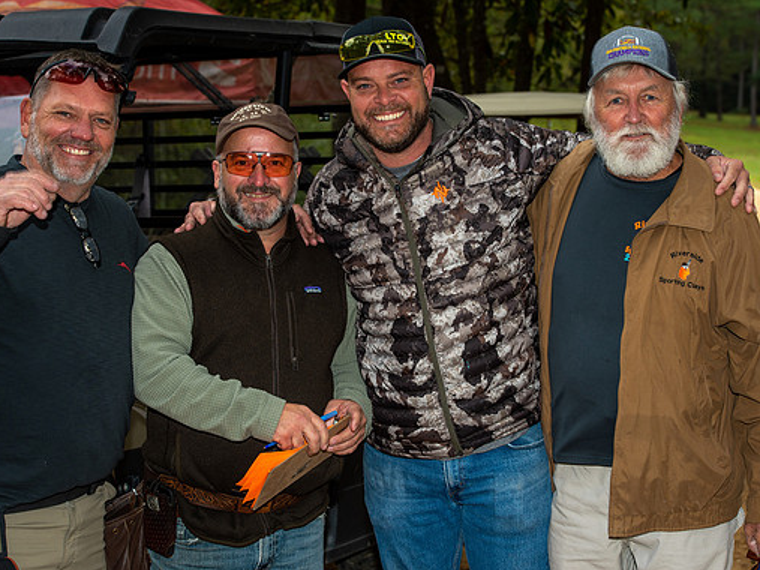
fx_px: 1690
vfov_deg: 19.1
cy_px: 288
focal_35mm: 77
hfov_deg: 25.3
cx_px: 367
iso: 320
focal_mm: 70
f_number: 7.1
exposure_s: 1/250
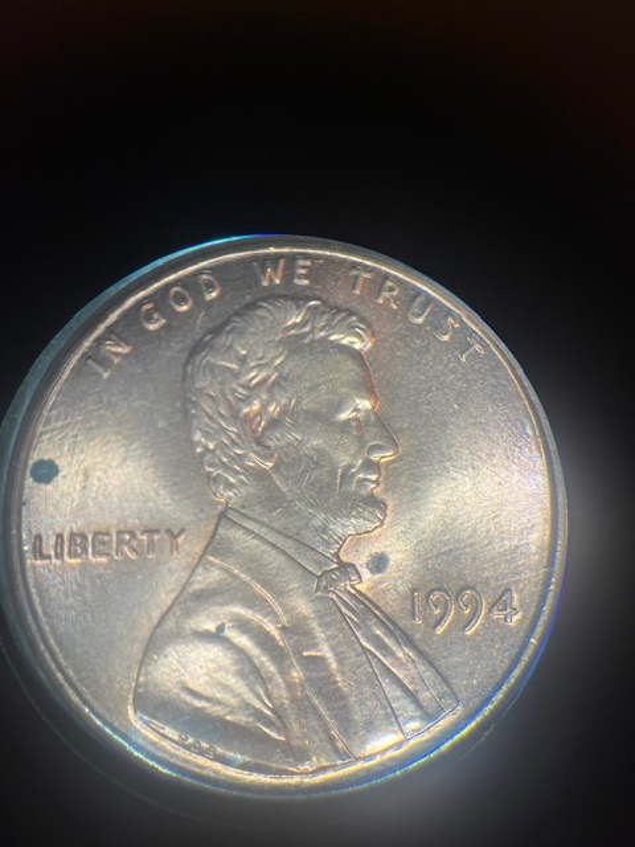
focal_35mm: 26
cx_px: 318
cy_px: 424
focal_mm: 5.1
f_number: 1.6
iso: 80
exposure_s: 1/120
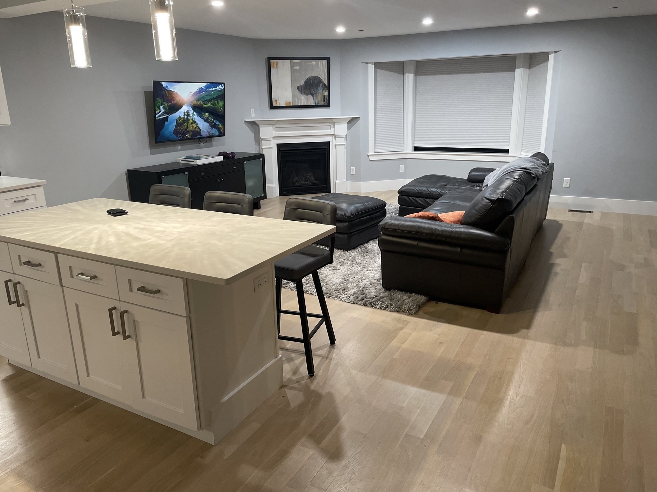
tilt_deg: -16.2
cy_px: 246
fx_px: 493
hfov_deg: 67.3
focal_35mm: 26
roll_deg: +1.8
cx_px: 328
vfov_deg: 53.1
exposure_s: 1/60
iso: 200
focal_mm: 4.2
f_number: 1.6
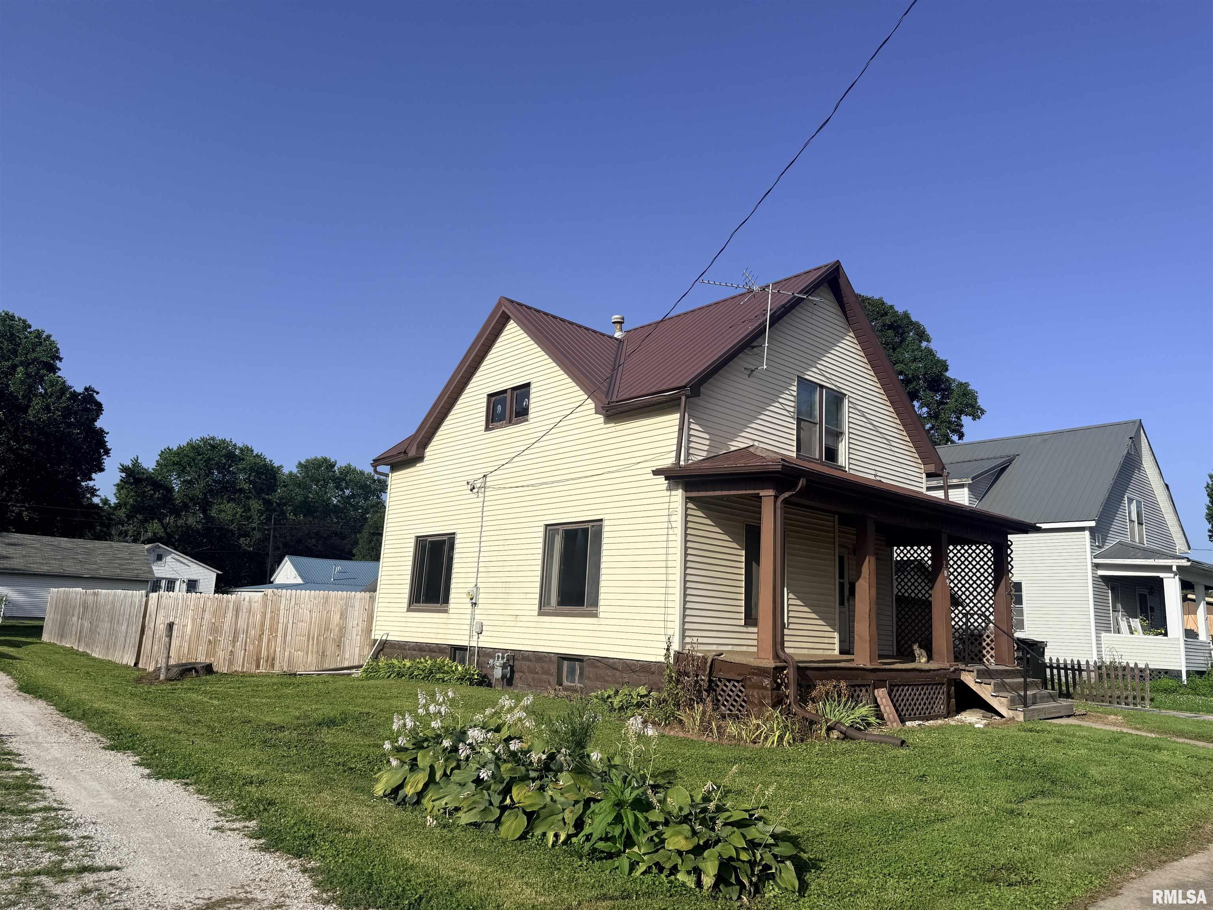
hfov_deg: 71.6
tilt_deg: +12.0
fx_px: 841
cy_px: 455
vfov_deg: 56.8
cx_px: 606
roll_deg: -2.7
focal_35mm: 24
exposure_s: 1/6711
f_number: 1.78
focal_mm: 6.76
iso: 80
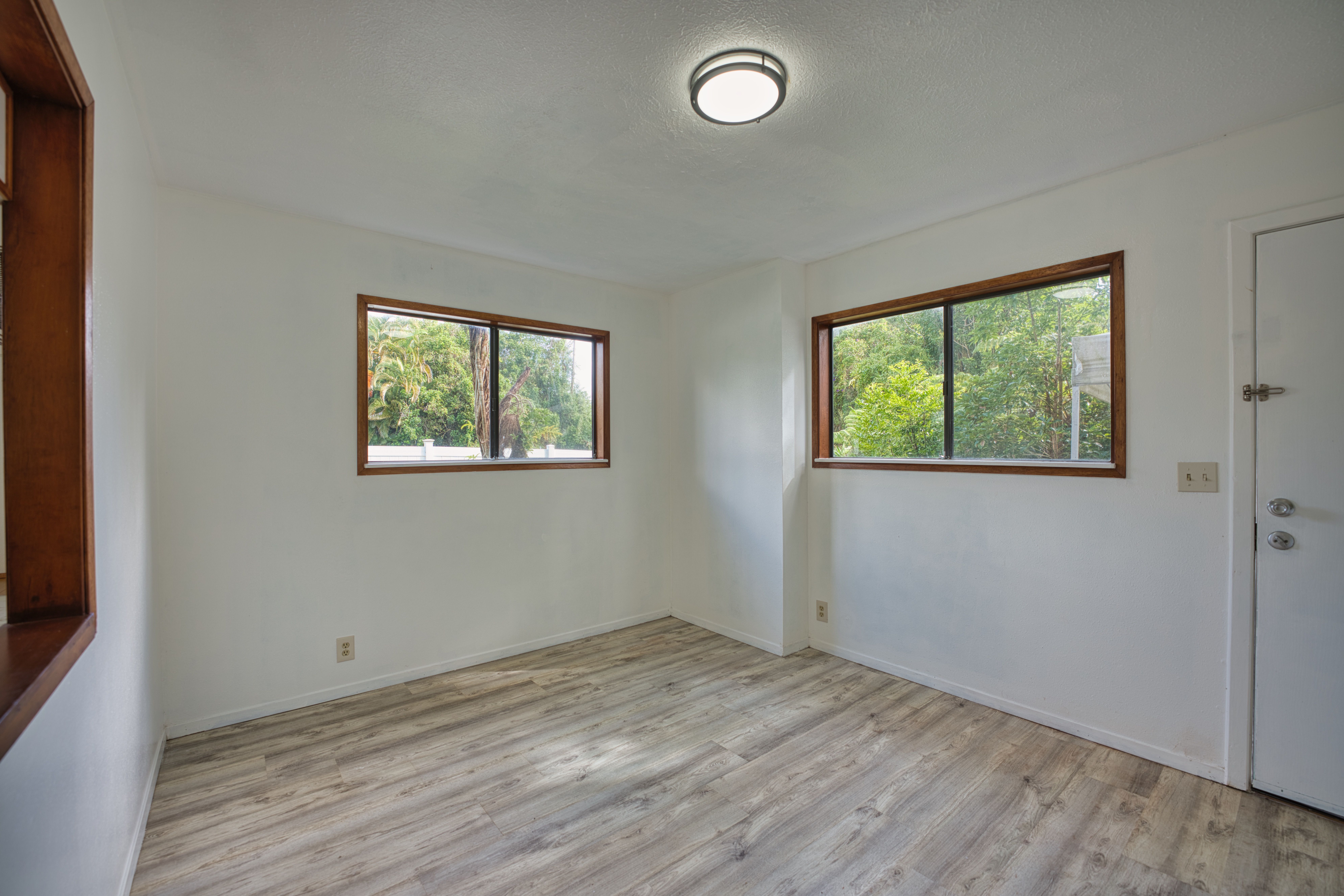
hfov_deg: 101.9
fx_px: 545
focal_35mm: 15
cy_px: 448
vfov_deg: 78.9
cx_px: 672
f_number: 4
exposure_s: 1/50
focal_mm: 14.6
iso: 50
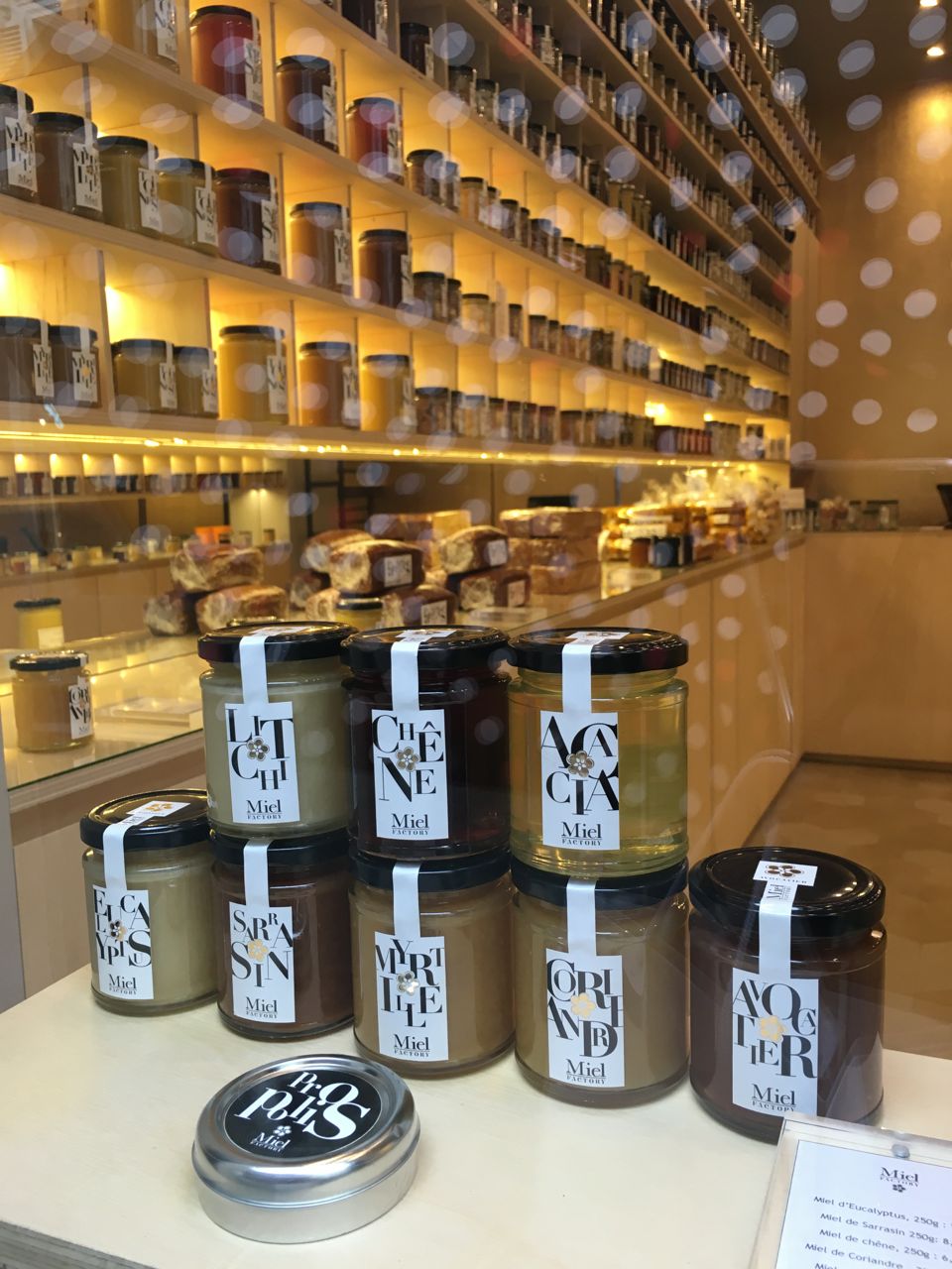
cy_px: 634
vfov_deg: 61.7
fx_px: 1063
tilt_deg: -8.5
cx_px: 476
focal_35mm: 29
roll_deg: +2.8
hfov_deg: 48.2
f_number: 2.2
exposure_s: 1/33
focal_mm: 4.15
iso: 25
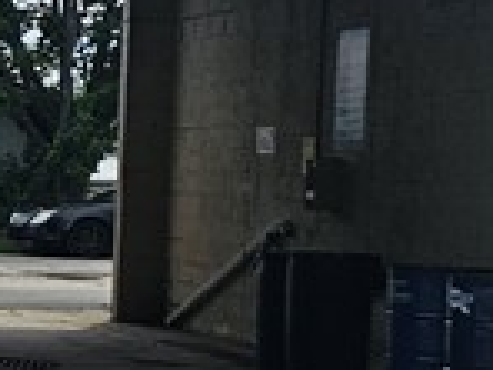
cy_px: 253
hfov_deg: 9.9
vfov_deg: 9.3
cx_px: -909
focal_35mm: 159
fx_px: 2264
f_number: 1.7
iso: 16
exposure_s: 1/1529
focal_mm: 6.3
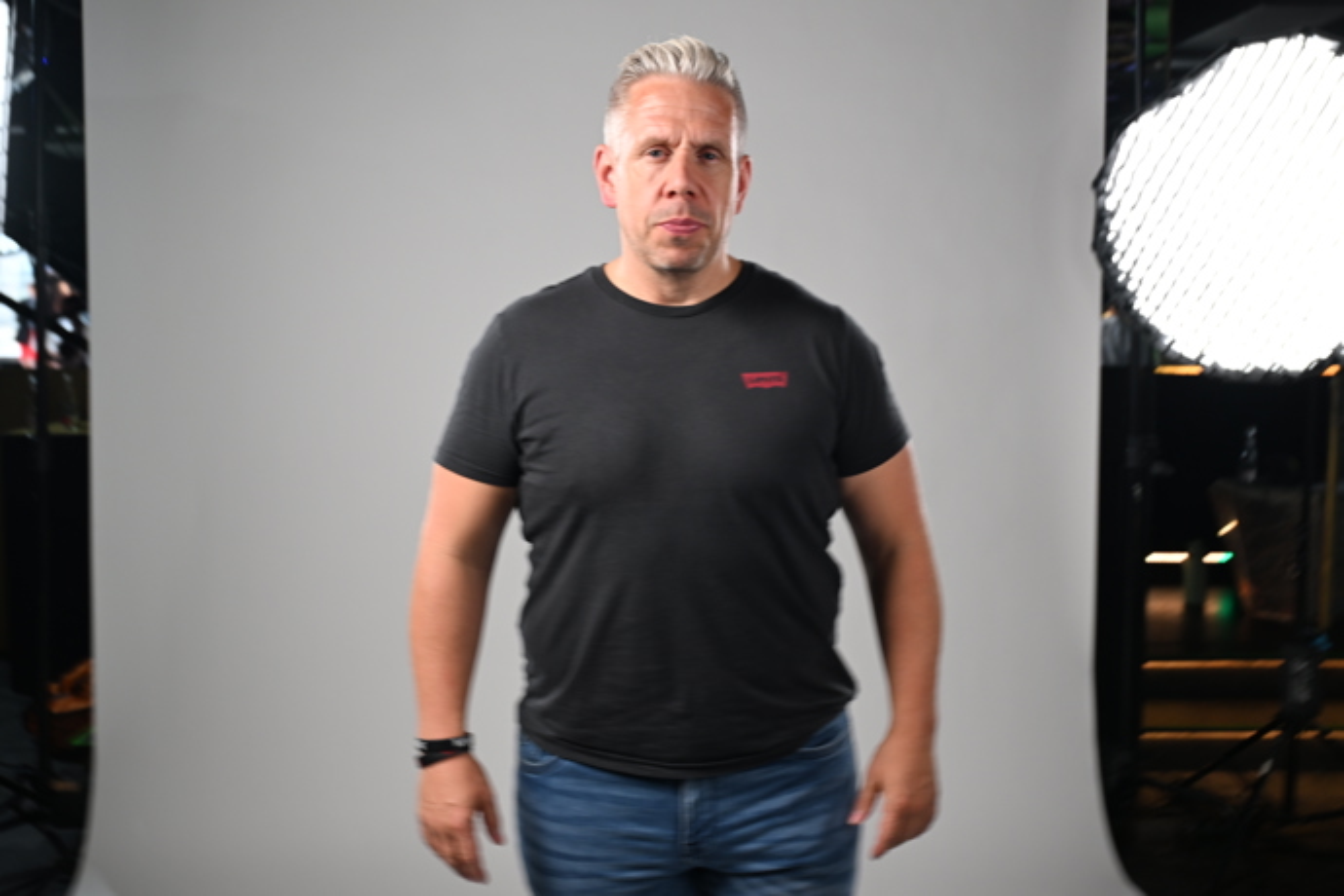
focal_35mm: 37
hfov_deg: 51.9
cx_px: 672
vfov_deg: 35.9
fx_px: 1381
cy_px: 448
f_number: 5
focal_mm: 37
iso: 500
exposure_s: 1/100
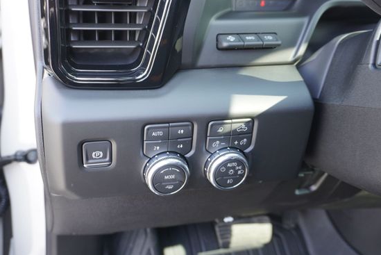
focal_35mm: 35
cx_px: 166
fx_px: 371
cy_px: 110
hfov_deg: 54.2
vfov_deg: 37.9
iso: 320
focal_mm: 20
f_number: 4
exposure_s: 1/60
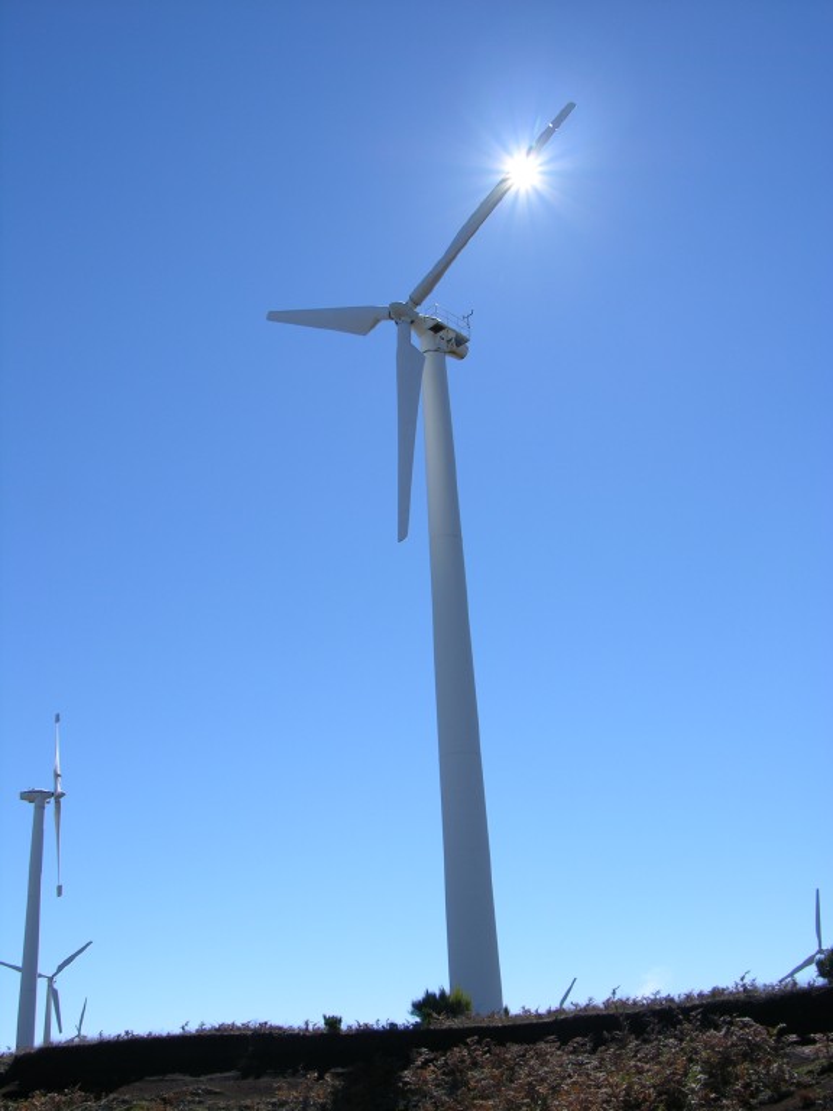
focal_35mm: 35
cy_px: 556
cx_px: 416
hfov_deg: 40.7
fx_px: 1123
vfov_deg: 52.6
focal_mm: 8.9
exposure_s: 1/244
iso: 50
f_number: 7.1
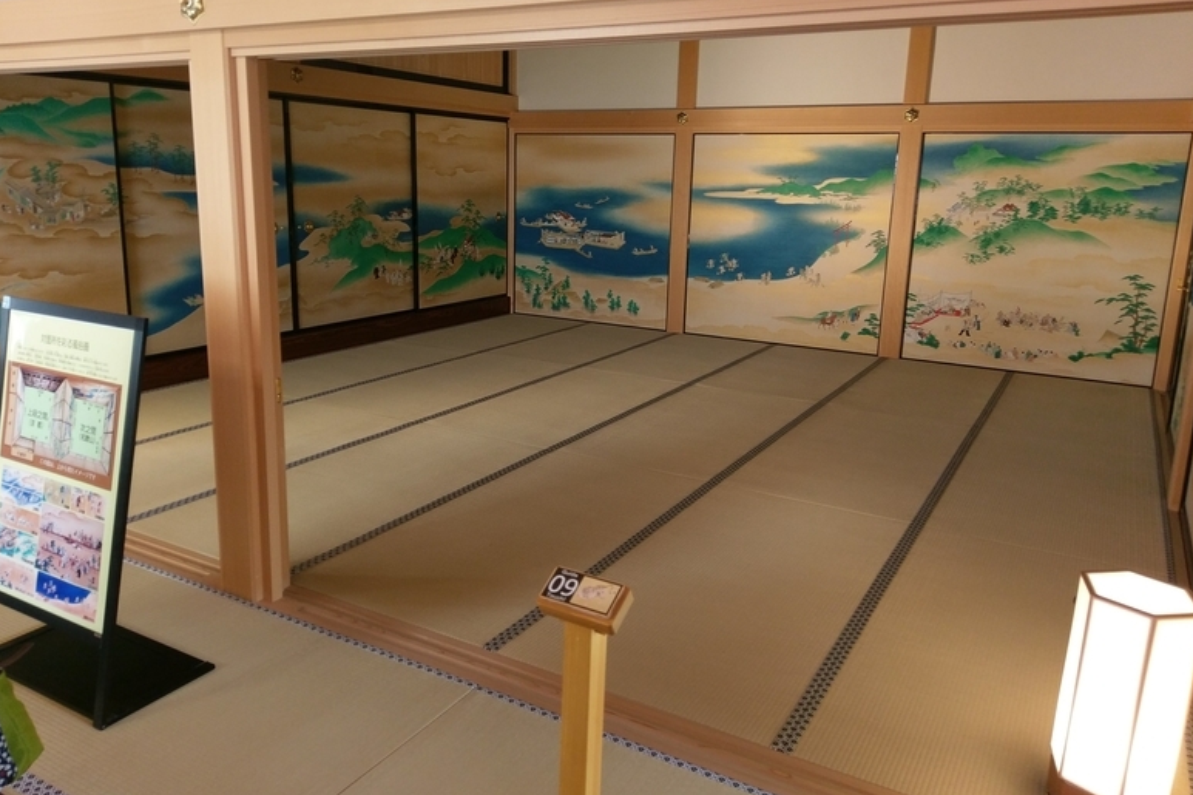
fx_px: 928
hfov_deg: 65.5
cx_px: 586
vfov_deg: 46.3
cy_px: 360
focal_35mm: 28
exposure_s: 1/30
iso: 200
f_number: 1.8
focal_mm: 4.58
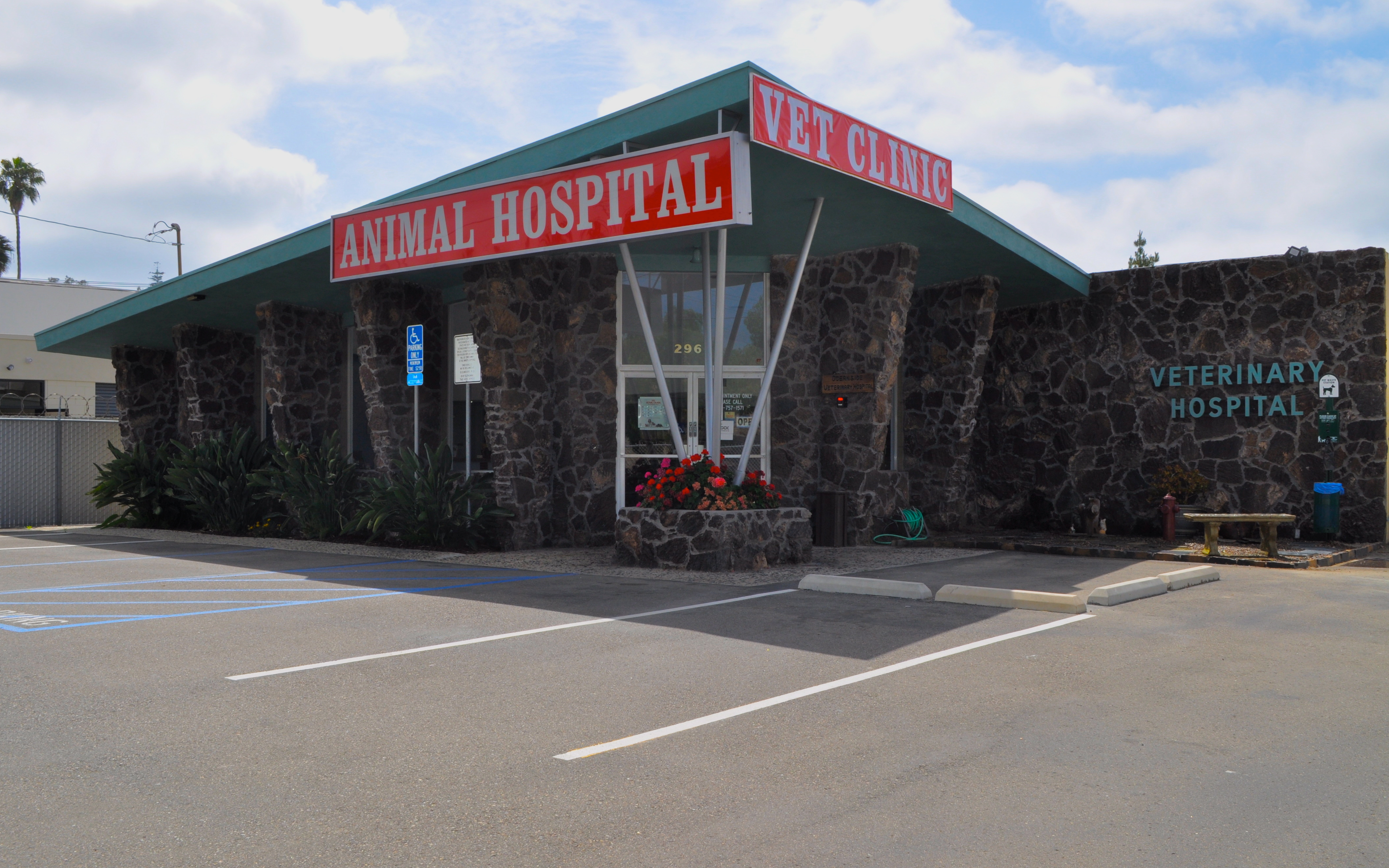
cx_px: 693
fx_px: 1287
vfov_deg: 37.3
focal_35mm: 34
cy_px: 441
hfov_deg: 56.7
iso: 200
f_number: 14
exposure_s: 1/200
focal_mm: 22
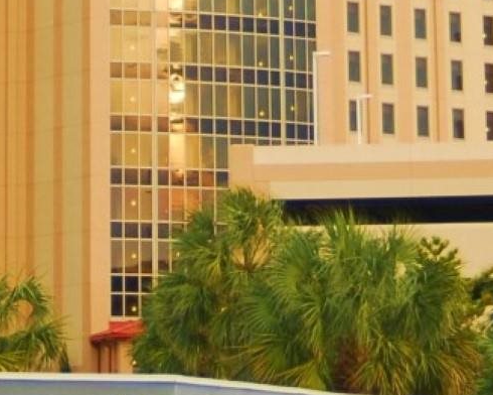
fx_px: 2931
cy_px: -210
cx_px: 28
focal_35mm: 201
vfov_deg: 7.6
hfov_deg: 9.6
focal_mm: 23
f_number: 4
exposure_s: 1/100
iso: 100
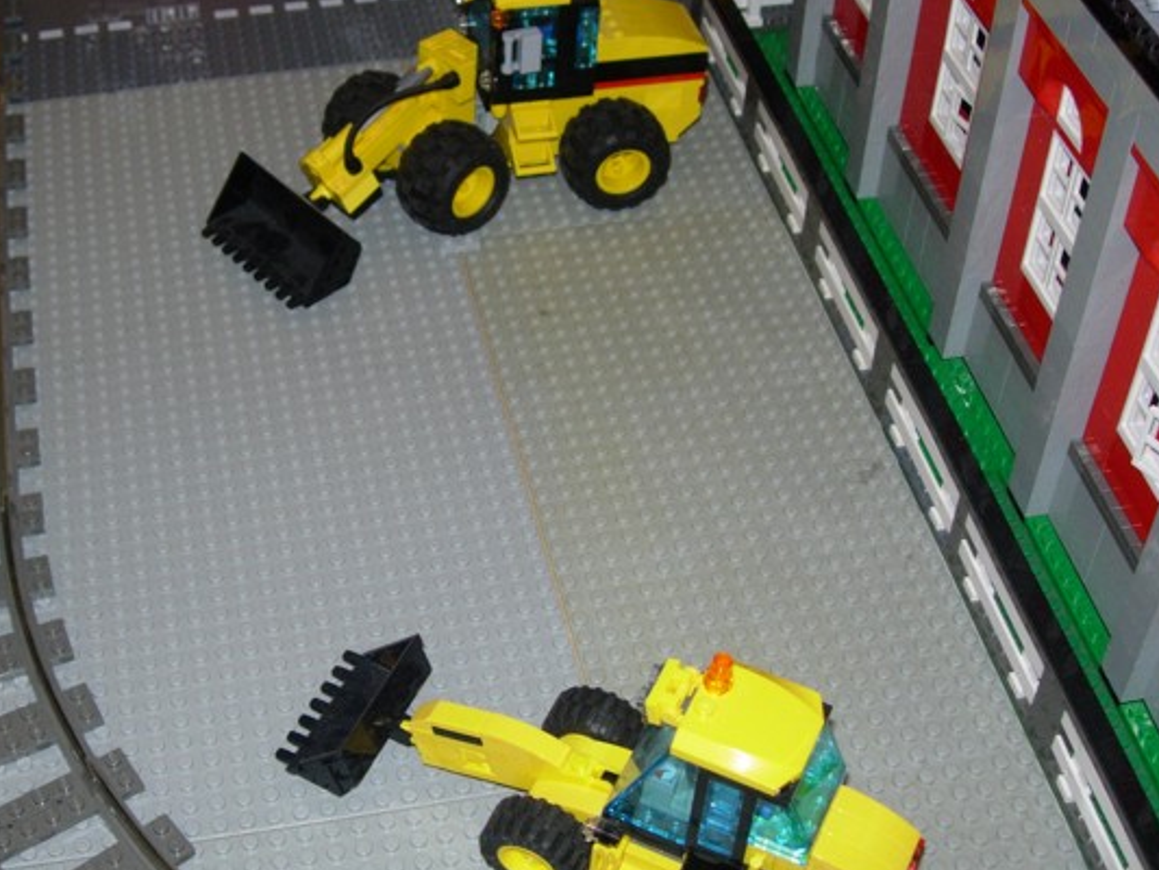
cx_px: 502
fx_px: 1909
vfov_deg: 25.6
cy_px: 496
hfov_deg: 33.7
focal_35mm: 57
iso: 79
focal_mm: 7.8
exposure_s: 1/64
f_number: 2.8
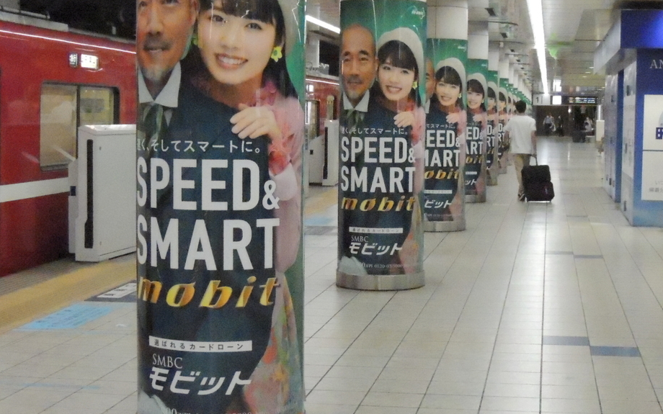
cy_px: 197
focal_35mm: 65
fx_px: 1174
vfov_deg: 20.0
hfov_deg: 31.5
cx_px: 387
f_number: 3.5
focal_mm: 8.3
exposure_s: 1/1000
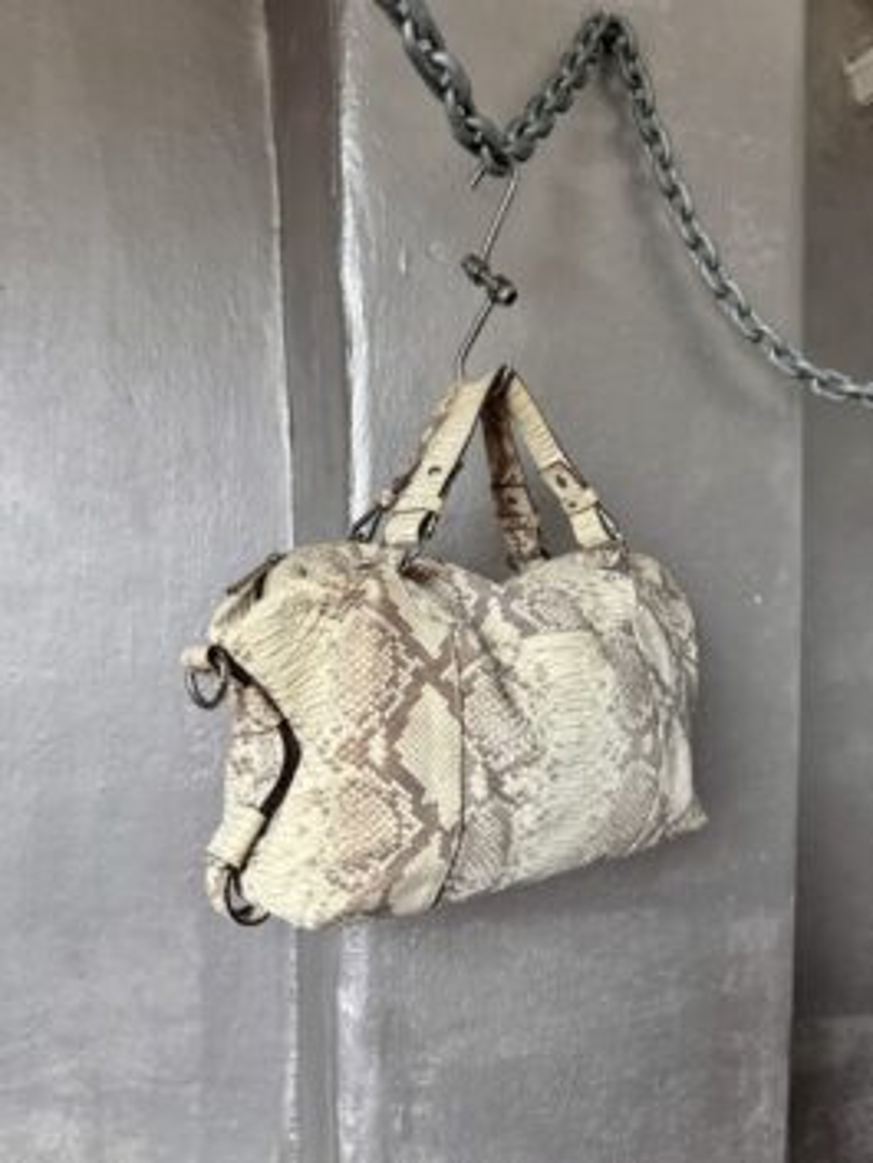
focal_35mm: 24
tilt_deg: -0.8
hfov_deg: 56.8
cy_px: 582
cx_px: 436
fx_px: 807
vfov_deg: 71.6
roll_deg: -2.3
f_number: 1.78
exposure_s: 1/60
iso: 640
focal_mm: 6.76
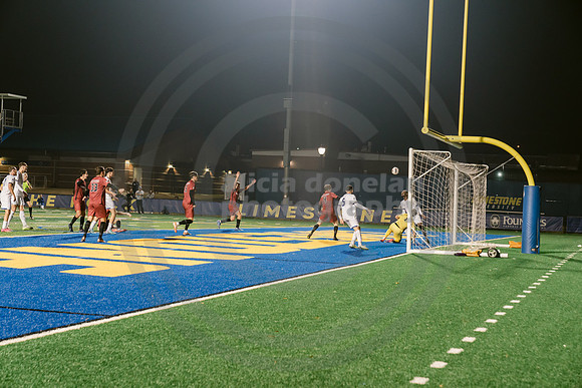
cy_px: 194
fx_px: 1132
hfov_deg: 28.8
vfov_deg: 19.5
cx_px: 291
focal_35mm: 70
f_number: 4.5
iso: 2500
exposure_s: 1/200
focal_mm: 70
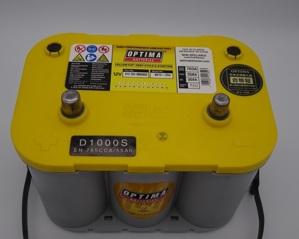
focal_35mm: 45
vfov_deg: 33.5
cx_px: 147
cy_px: 120
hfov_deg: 41.1
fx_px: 398
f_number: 4
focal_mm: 7.3
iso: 80
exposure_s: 1/100
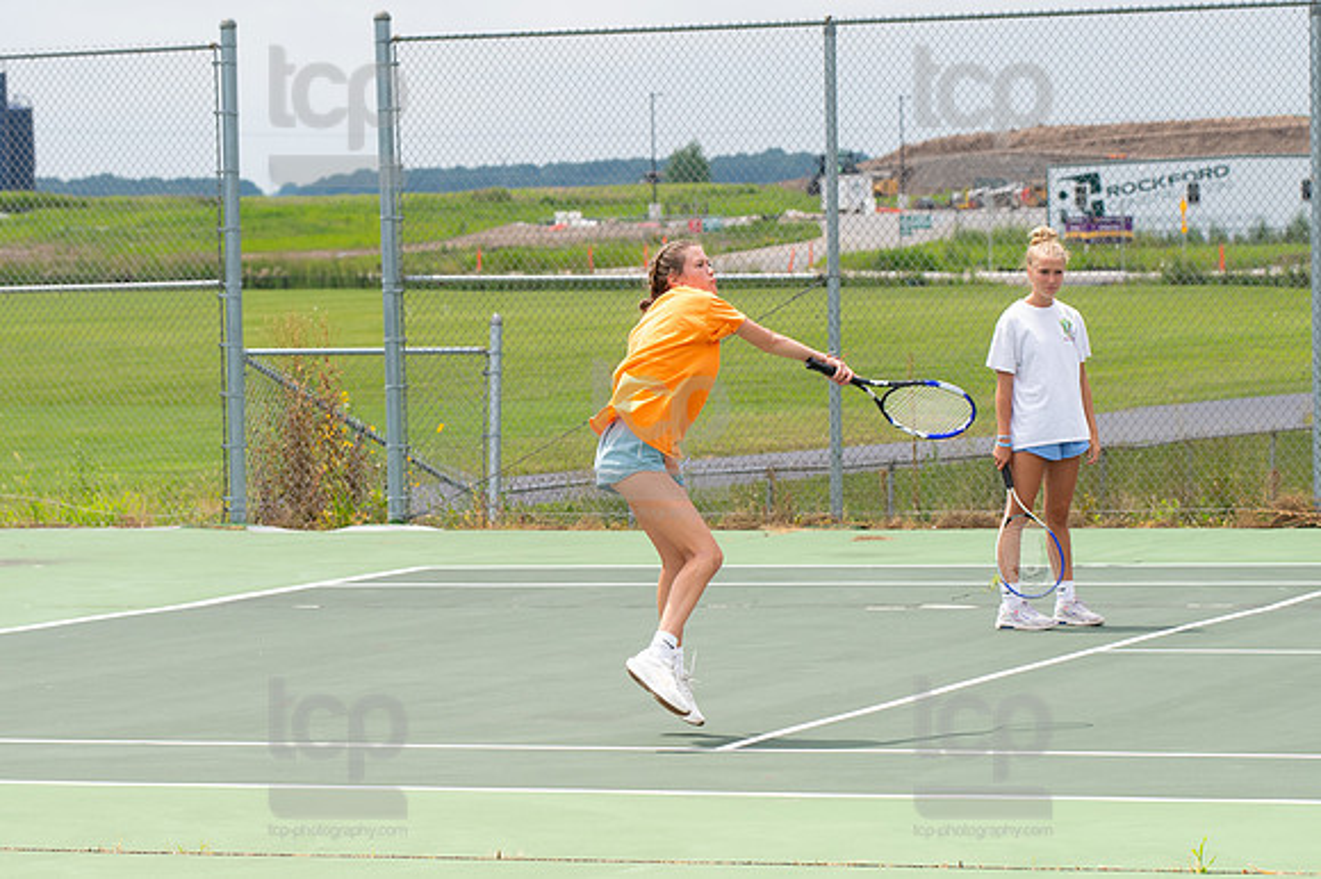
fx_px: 5501
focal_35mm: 150
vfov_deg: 9.1
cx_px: 660
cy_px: 440
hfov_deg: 13.7
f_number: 5.6
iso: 400
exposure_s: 1/1250
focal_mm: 100
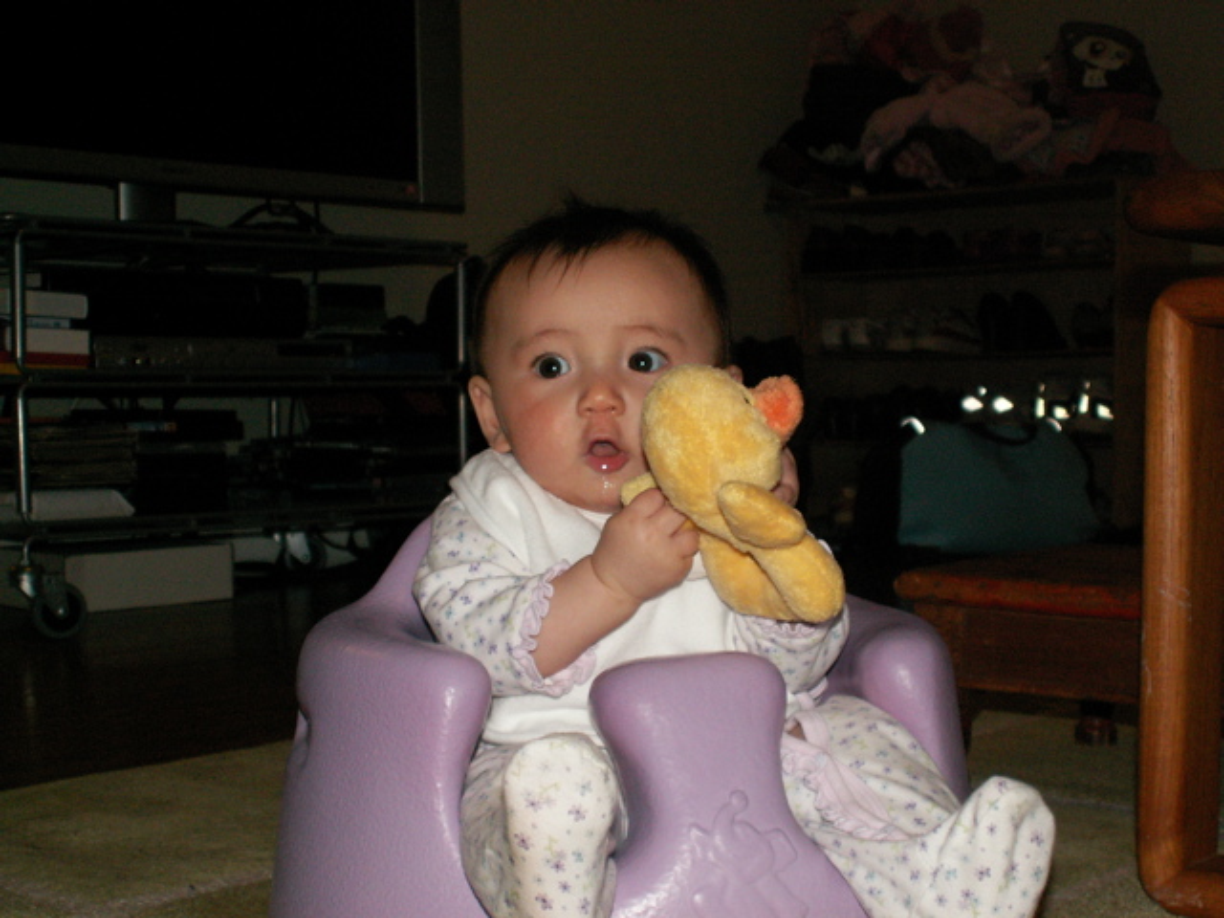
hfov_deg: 34.9
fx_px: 1945
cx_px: 612
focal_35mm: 55
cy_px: 459
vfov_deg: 26.6
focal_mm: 9.09
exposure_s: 1/40
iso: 160
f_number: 3.2
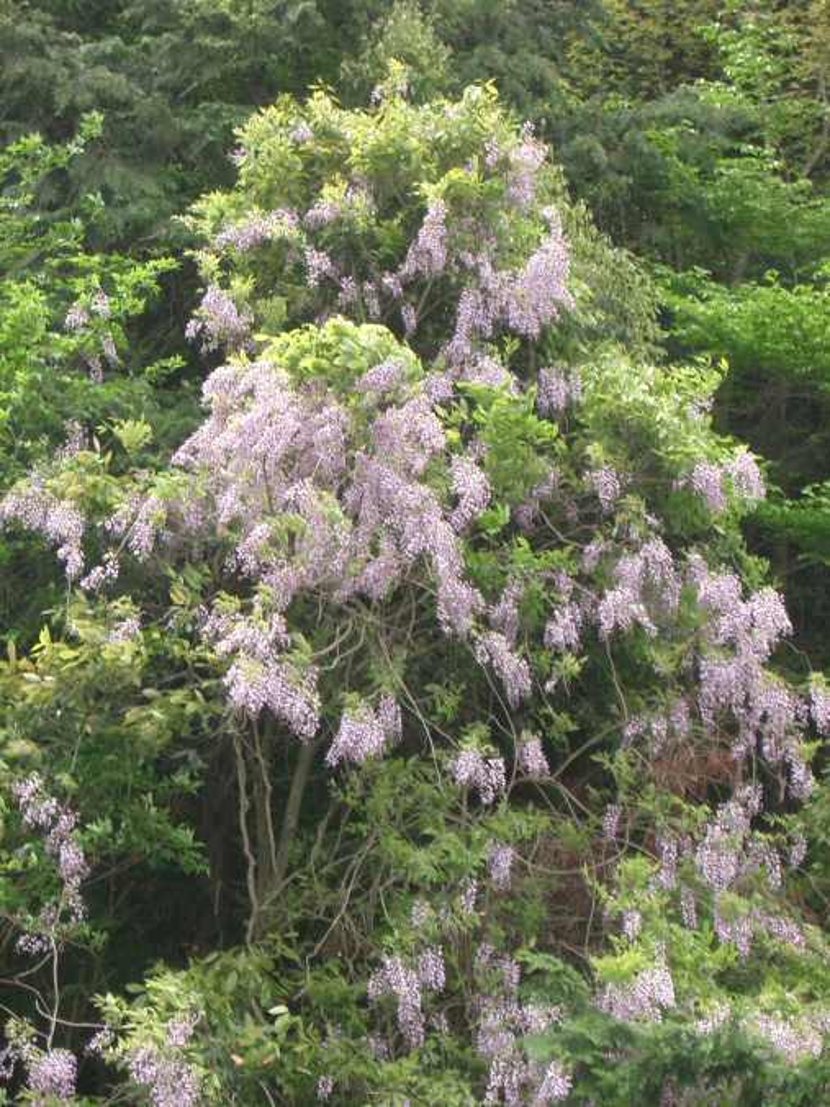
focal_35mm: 105
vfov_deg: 18.7
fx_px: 3357
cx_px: 415
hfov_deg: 14.1
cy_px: 554
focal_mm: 17.4
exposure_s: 1/100
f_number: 4.8
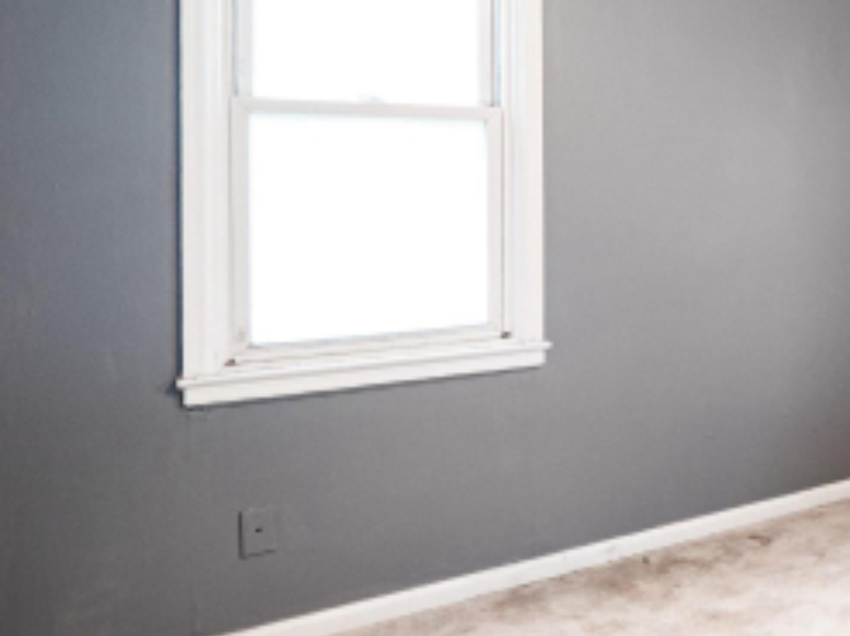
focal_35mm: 38
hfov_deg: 37.0
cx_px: 1028
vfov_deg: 36.9
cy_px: 176
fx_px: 932
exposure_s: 1/13
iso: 400
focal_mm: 7
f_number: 4
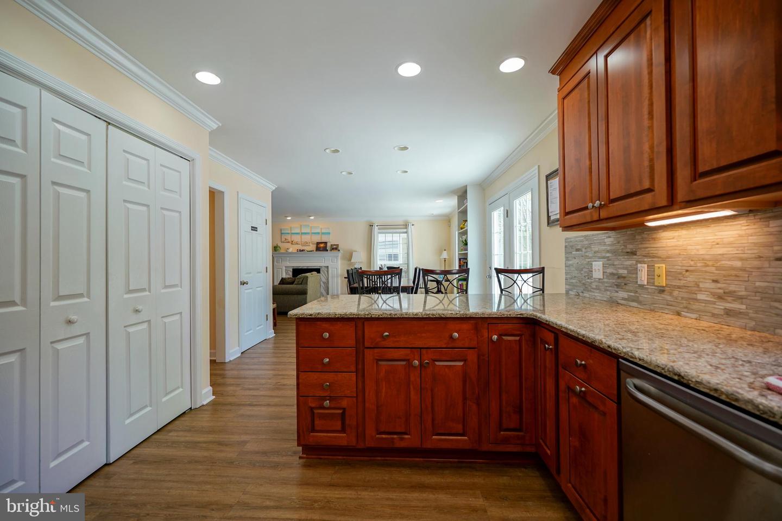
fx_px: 326
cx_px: 391
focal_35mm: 15
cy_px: 260
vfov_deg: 77.3
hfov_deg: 100.4
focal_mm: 10
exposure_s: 1/50
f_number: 3.5
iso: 100
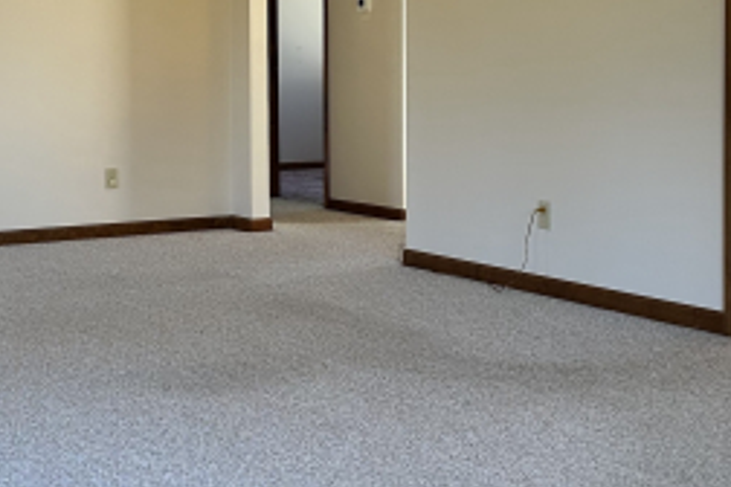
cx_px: 245
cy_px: 113
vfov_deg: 20.4
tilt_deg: -1.8
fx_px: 1340
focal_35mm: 66
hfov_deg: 30.3
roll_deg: +0.2
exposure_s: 1/158
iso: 100
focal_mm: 6.86
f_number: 1.78
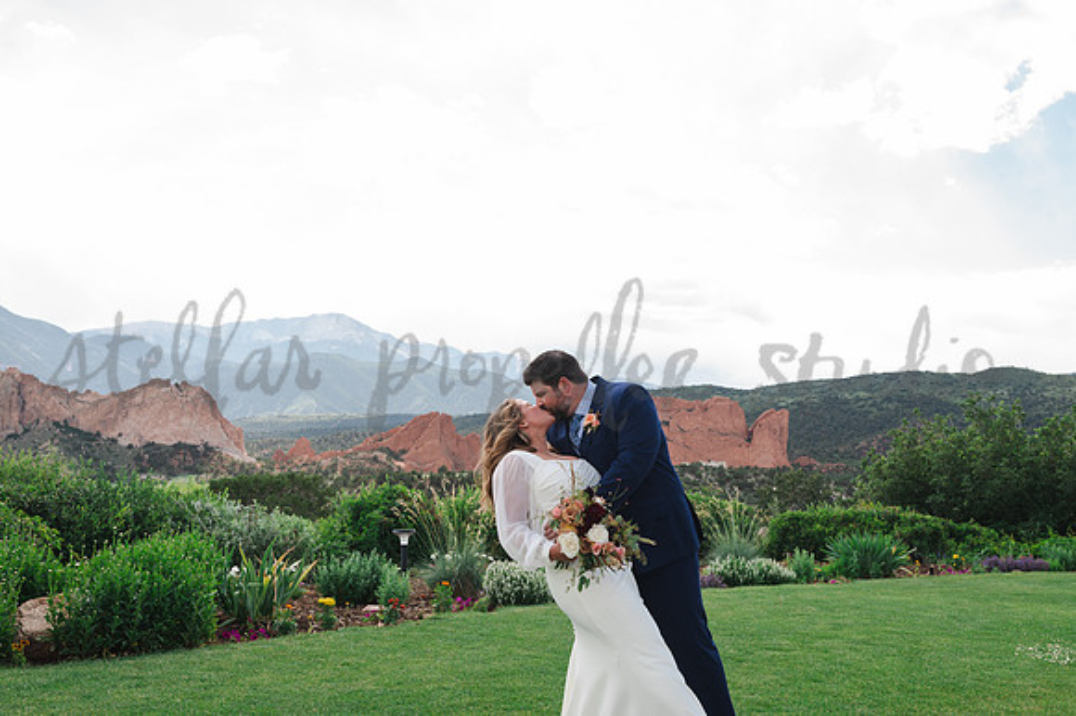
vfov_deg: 41.6
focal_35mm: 32
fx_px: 943
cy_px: 358
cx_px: 538
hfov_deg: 59.4
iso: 125
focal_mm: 30
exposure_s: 1/125
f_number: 7.1
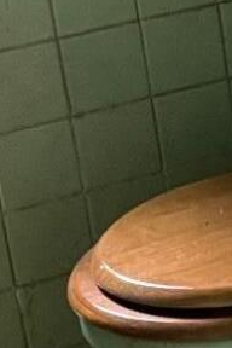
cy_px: 132
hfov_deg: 6.8
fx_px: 1817
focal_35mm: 188
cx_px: 609
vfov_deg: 10.9
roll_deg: +3.6
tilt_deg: -21.3
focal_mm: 4.2
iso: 640
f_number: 1.6
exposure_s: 1/30
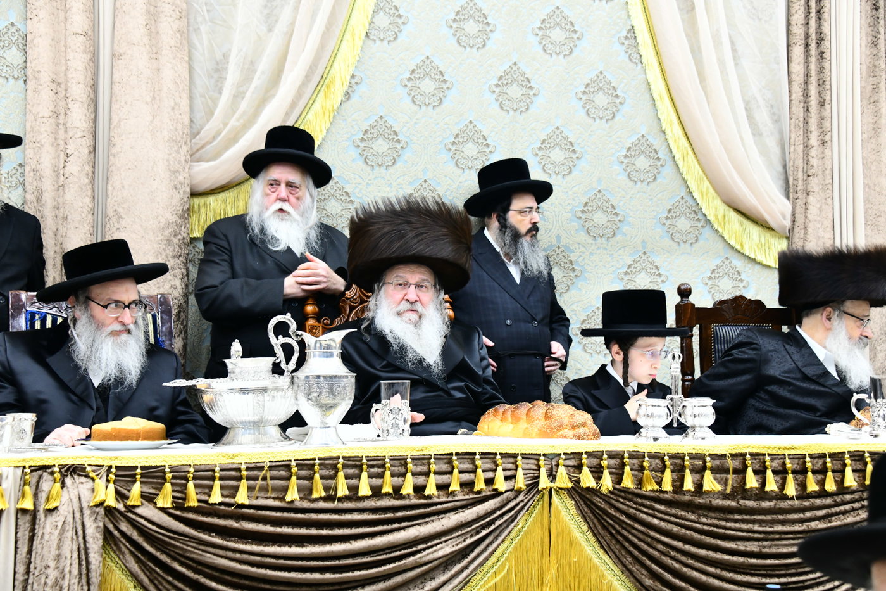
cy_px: 296
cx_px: 443
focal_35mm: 55
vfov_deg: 24.6
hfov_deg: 36.3
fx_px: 1353
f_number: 5.6
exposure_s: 1/125
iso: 2500
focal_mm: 55
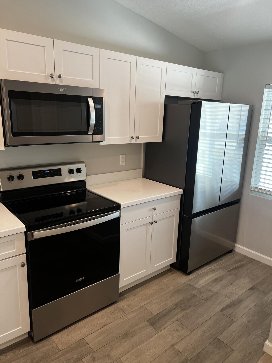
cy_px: 182
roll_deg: -2.7
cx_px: 136
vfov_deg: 67.3
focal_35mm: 26
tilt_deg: -14.7
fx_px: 272
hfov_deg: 53.1
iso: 125
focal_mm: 5.7
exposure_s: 1/120
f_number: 1.5
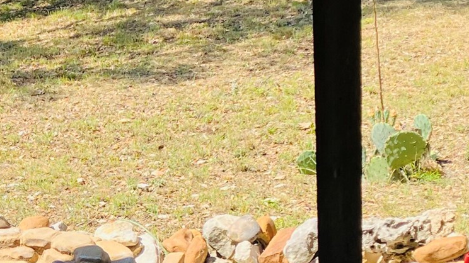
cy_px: 327
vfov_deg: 13.9
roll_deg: +0.9
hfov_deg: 24.1
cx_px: -13
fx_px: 1044
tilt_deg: -25.2
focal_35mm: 84
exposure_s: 1/813
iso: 32
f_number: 1.8
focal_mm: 3.99
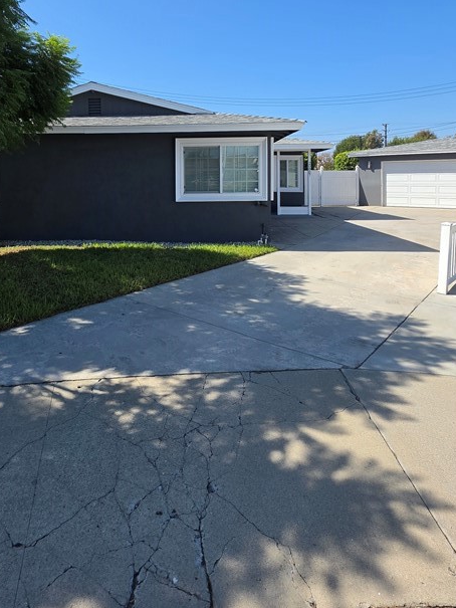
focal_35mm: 22
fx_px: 386
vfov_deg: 73.5
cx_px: 179
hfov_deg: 60.5
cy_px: 191
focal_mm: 2.2
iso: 32
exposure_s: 1/1480
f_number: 1.9
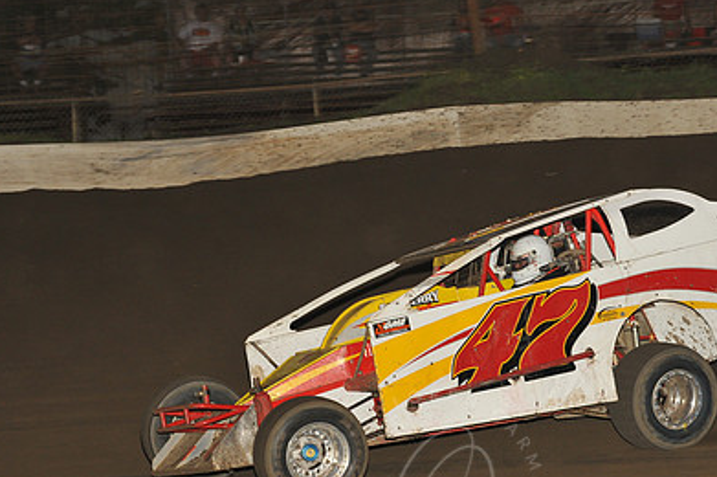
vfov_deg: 8.2
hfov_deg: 12.4
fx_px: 3303
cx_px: 435
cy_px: 330
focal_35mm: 166
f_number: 7.1
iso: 1000
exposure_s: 1/320
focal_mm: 112
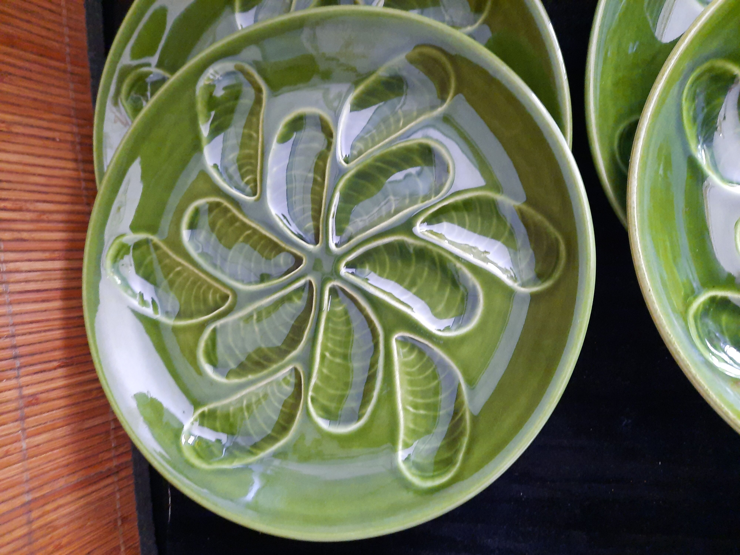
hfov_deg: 69.4
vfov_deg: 54.9
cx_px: 370
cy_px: 278
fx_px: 534
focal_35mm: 25
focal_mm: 4.6
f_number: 2
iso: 1000
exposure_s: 1/25
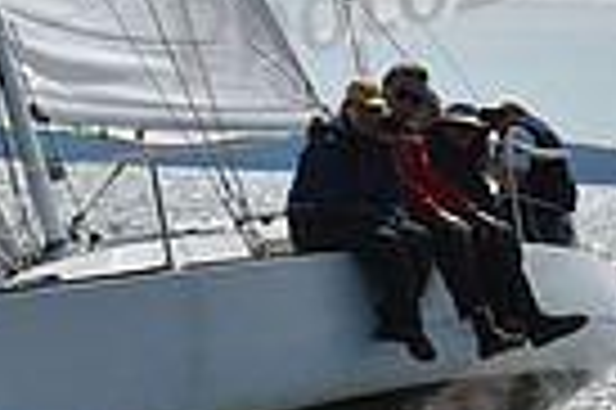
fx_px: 5076
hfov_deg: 6.9
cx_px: -63
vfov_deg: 4.6
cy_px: 268
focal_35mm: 297
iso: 320
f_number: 13
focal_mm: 70
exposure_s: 1/1000
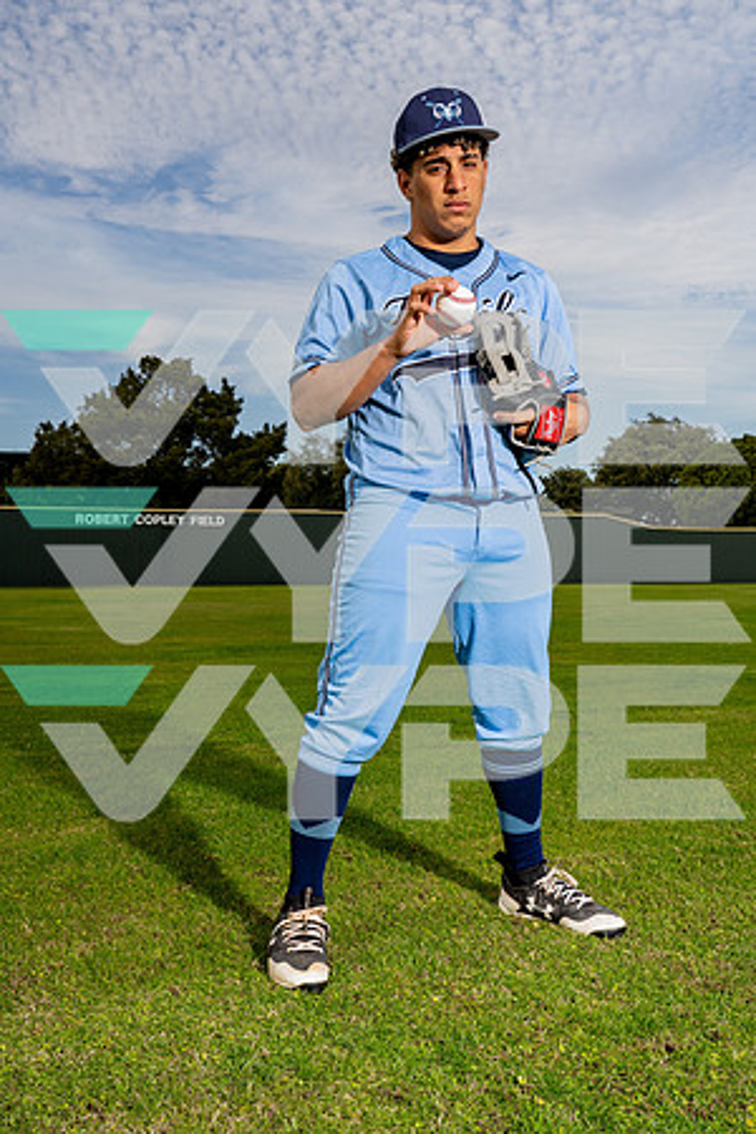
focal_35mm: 35
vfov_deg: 54.4
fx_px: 1102
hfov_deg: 37.9
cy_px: 567
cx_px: 378
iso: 160
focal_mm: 35
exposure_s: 1/250
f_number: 11
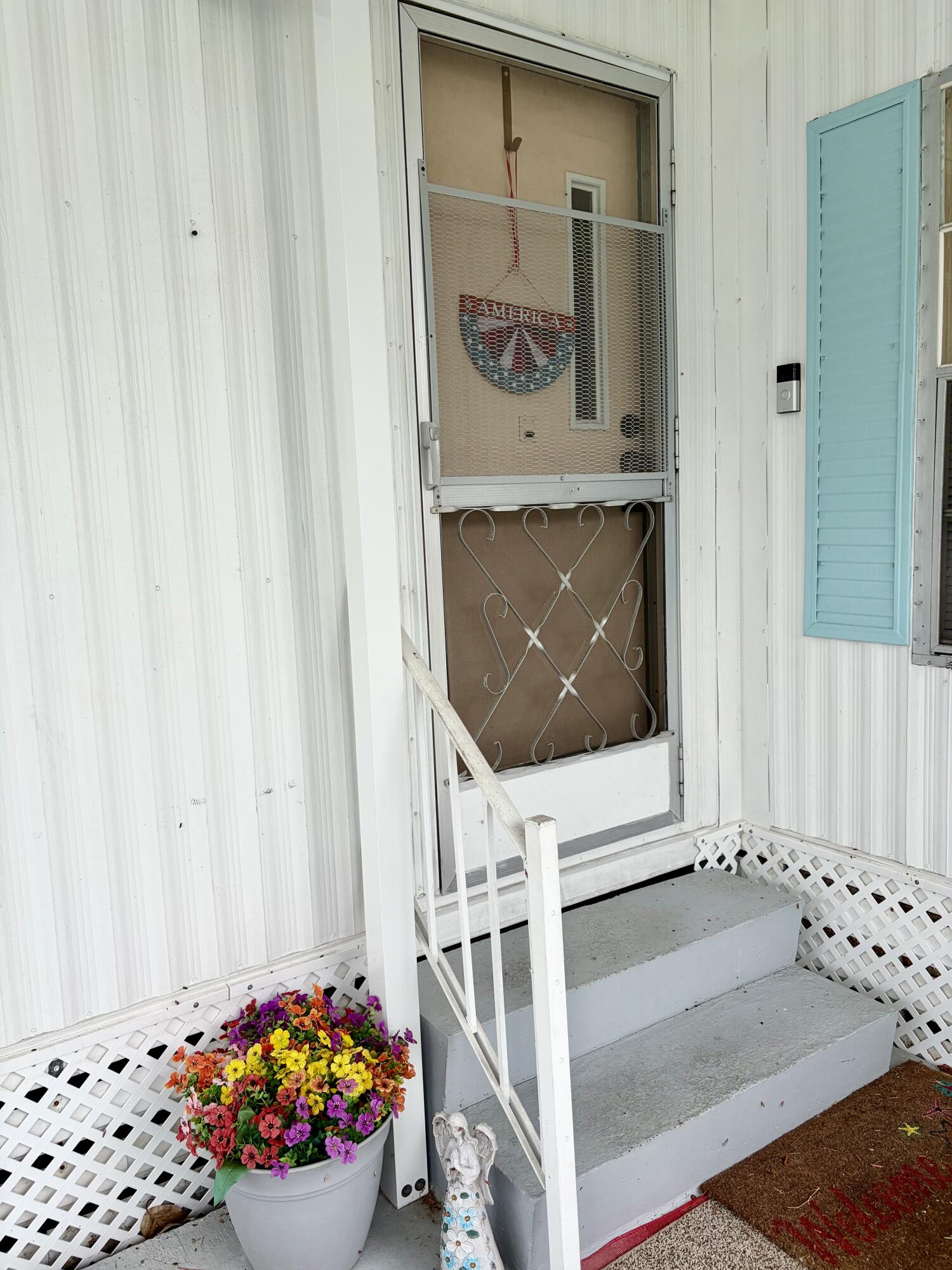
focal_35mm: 26
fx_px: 953
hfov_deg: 53.1
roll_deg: +2.4
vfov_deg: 67.3
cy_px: 635
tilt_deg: -7.5
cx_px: 476
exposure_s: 1/581
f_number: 1.6
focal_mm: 5.96
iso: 50
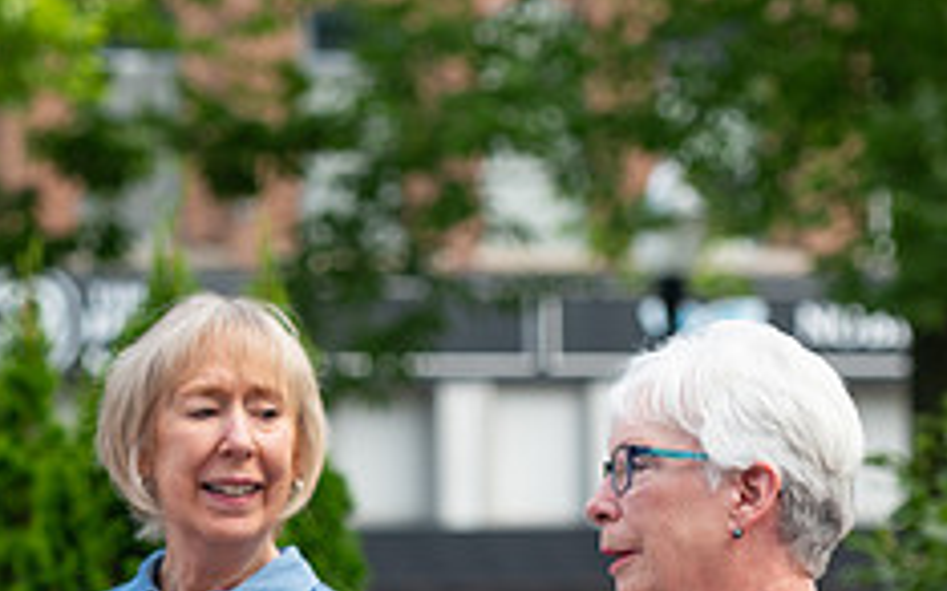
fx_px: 7429
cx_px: 344
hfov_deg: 7.3
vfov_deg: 4.5
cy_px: 826
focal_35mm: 288
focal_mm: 98
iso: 100
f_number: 4
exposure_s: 1/320
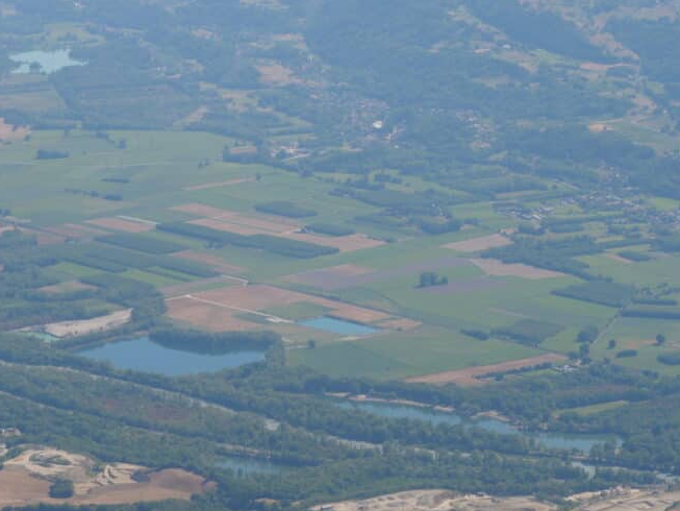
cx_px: 148
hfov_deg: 13.4
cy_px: 385
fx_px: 2888
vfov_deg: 10.1
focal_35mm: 147
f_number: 6.3
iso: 200
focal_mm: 40
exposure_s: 1/800
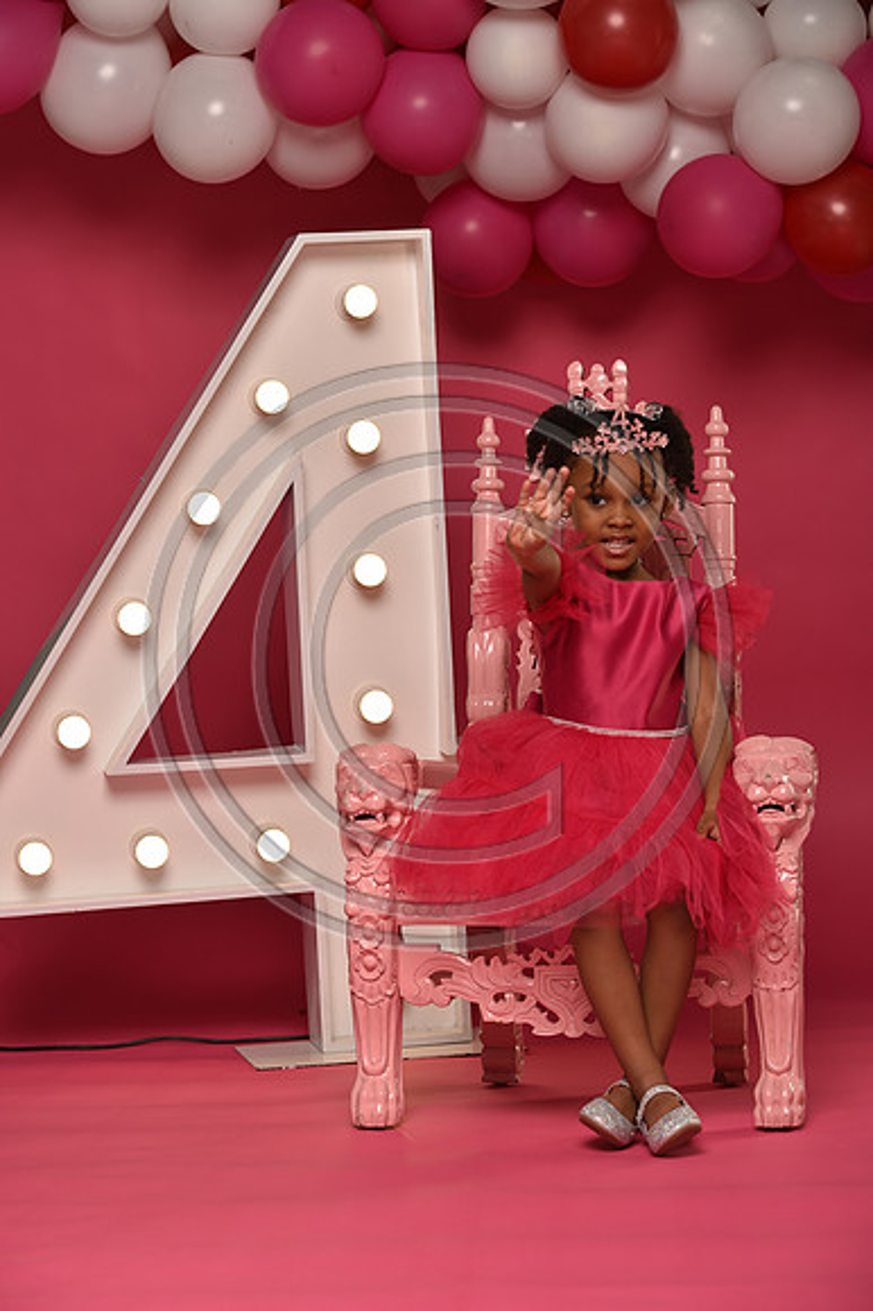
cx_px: 436
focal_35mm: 85
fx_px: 3095
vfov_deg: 23.9
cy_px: 656
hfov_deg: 16.1
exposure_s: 1/160
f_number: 5.6
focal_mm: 85
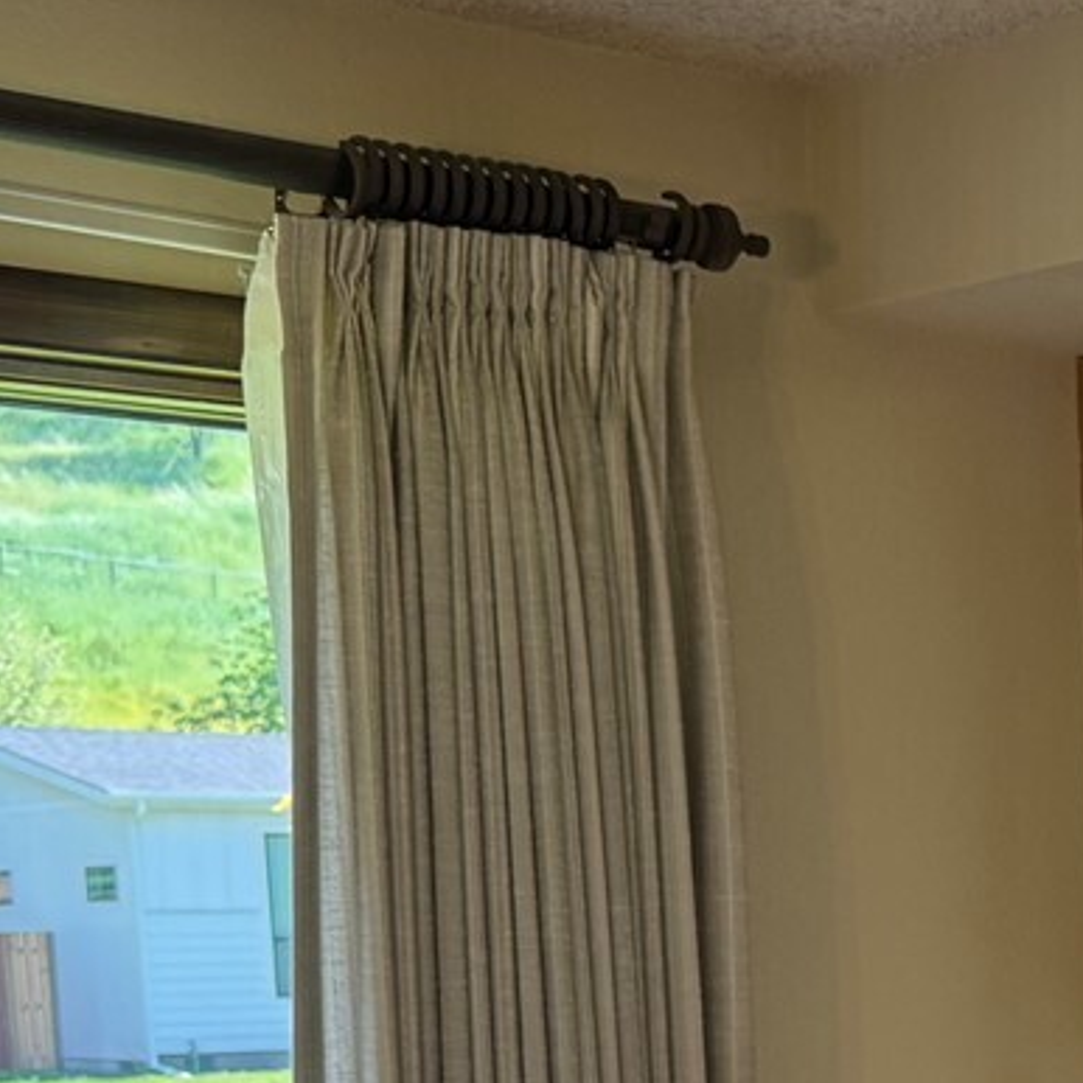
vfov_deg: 18.4
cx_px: 1523
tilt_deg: -9.0
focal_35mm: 88
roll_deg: +0.5
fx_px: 3115
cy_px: 1383
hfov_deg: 18.0
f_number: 1.78
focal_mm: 6.76
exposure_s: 1/170
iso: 100
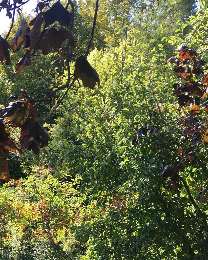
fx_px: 477
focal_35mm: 62
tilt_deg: -5.6
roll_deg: -0.1
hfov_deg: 24.1
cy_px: 211
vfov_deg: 29.7
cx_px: 31
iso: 25
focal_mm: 4.15
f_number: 2.2
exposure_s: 1/272
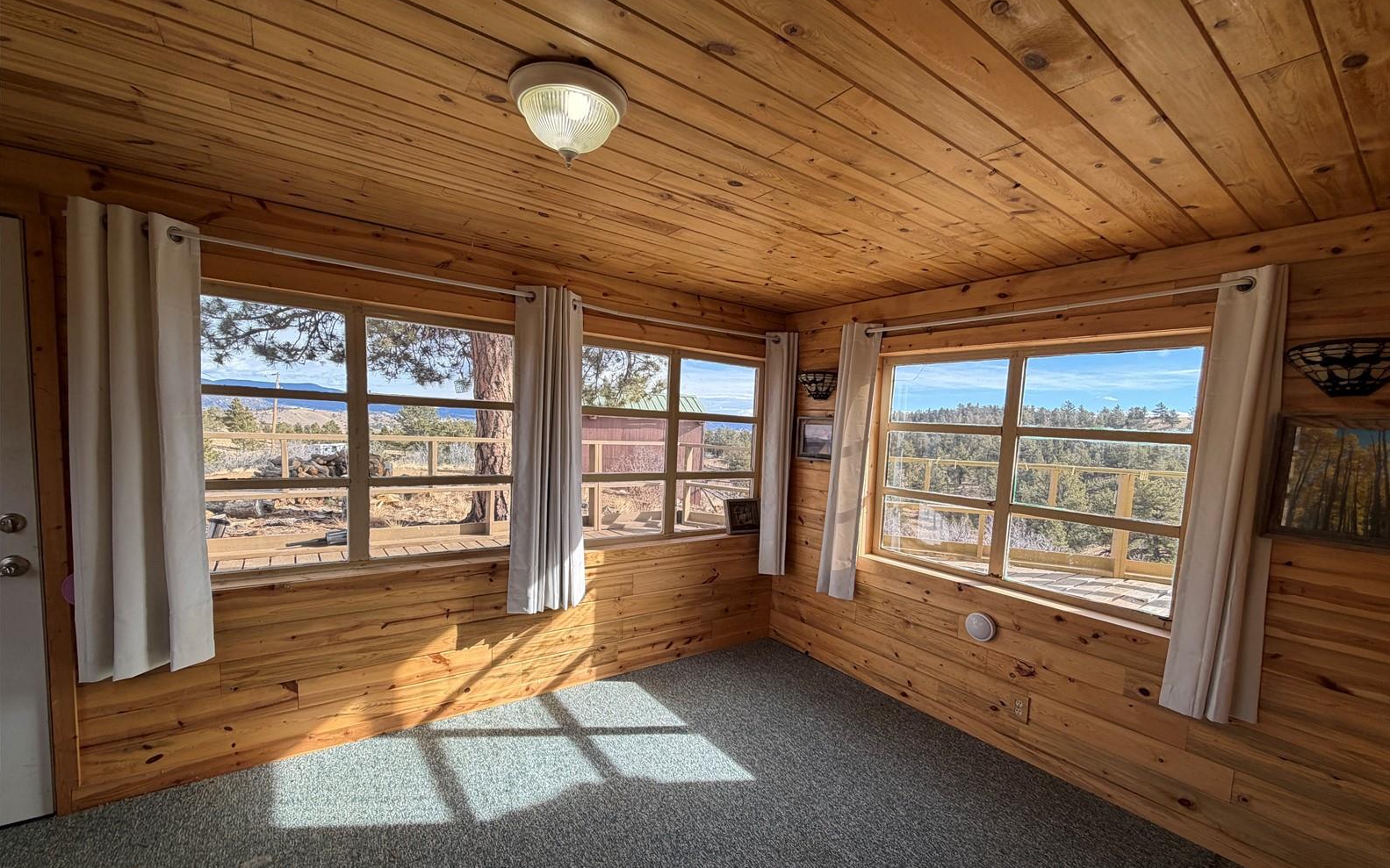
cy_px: 476
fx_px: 568
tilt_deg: -3.8
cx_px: 702
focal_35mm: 15
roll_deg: -2.2
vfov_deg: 74.6
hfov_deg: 101.5
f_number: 2.2
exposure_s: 1/502
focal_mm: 2.22
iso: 64
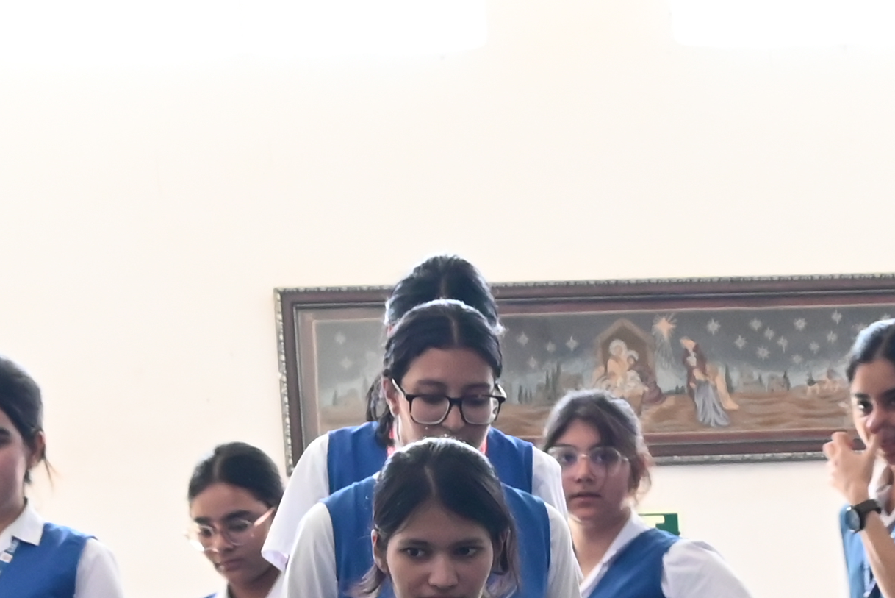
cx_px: 590
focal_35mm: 163
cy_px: 1269
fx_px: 4054
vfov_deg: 8.0
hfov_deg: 12.6
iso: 3200
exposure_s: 1/100
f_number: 4.8
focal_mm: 33
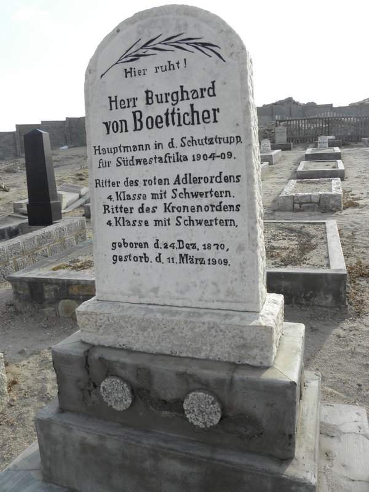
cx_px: 184
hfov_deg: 53.1
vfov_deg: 67.3
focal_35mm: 26
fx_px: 370
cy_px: 246
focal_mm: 4.6
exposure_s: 1/125
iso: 64
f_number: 5.6
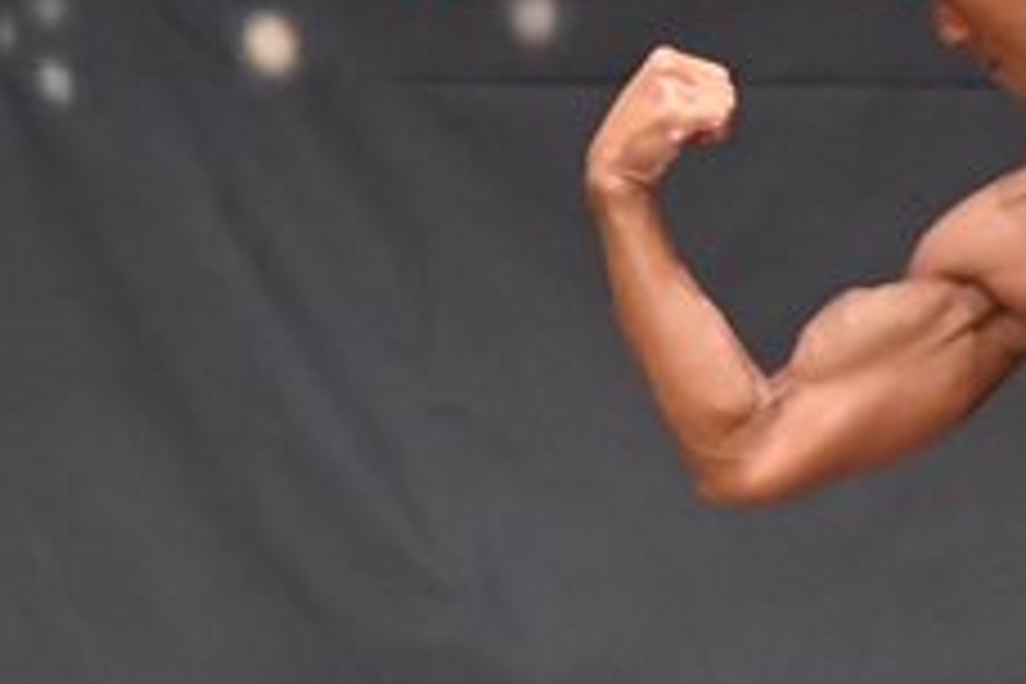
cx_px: 1199
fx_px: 23283
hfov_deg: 2.5
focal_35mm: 817
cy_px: 747
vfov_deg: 1.7
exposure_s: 1/400
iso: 8000
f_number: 5.6
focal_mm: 160
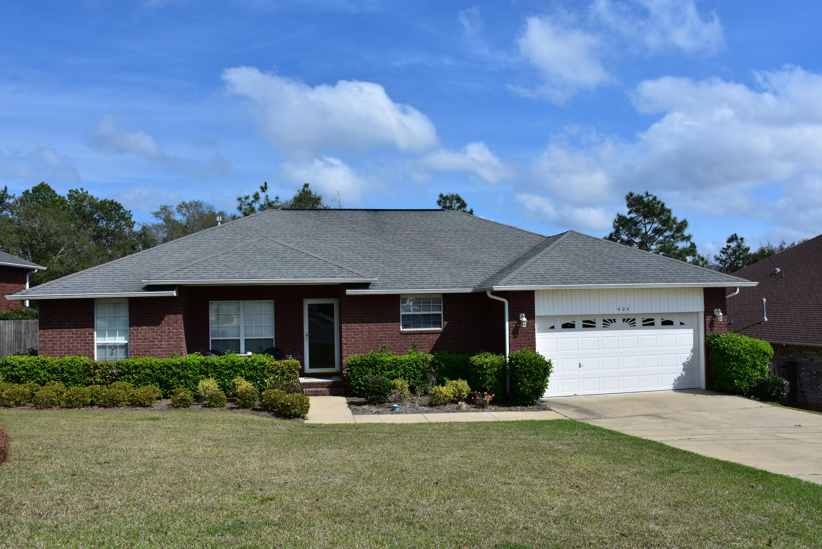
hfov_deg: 67.4
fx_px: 617
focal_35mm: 27
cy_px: 274
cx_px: 411
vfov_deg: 47.9
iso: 100
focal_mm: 18
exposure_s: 1/250
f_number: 11
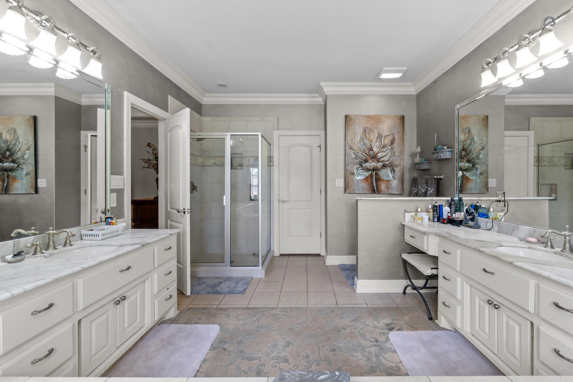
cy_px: 191
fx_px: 239
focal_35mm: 15
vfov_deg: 77.3
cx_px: 286
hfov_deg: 100.4
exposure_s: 1/2.5
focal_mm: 10
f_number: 9
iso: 250
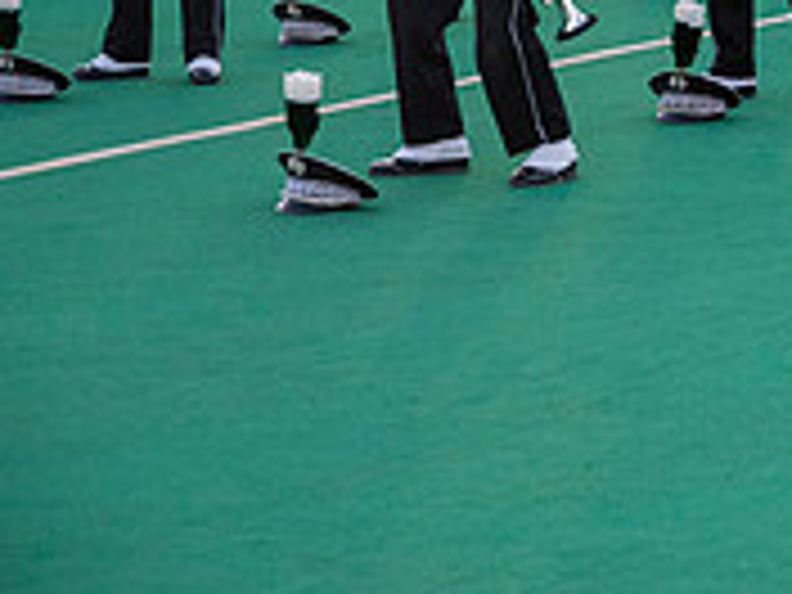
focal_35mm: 222
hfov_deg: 8.7
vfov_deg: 6.6
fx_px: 5079
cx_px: 1152
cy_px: -261
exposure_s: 1/3200
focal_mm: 70
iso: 2000
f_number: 4
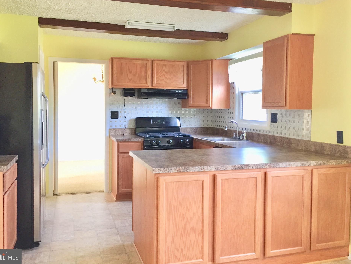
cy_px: 119
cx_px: 168
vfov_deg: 44.1
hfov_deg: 56.8
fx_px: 324
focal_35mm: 32
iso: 125
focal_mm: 4.15
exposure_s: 1/30
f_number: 2.2
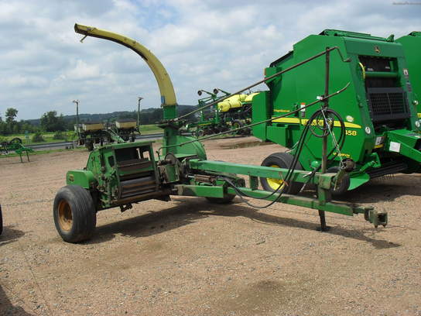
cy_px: 158
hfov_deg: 52.6
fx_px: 426
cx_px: 210
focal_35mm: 35
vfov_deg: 40.7
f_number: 8.4
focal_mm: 6.3
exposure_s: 1/250
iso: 100
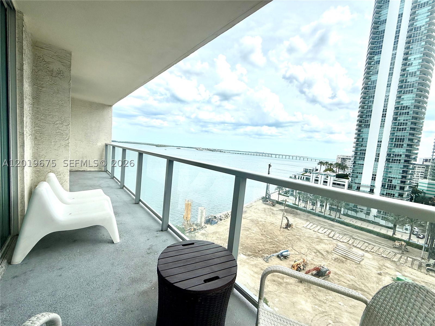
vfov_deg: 85.7
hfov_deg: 102.1
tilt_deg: -3.9
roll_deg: -4.6
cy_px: 163
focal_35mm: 14
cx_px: 218
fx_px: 176
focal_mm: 2.22
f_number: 2.2
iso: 50
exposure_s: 1/3289
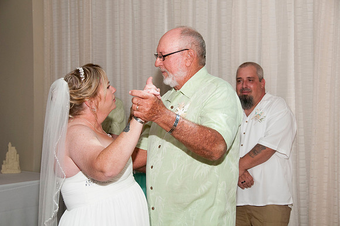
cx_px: 170
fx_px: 622
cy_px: 113
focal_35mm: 66
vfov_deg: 20.6
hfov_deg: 30.6
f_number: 5.6
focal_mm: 44
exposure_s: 1/250
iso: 400
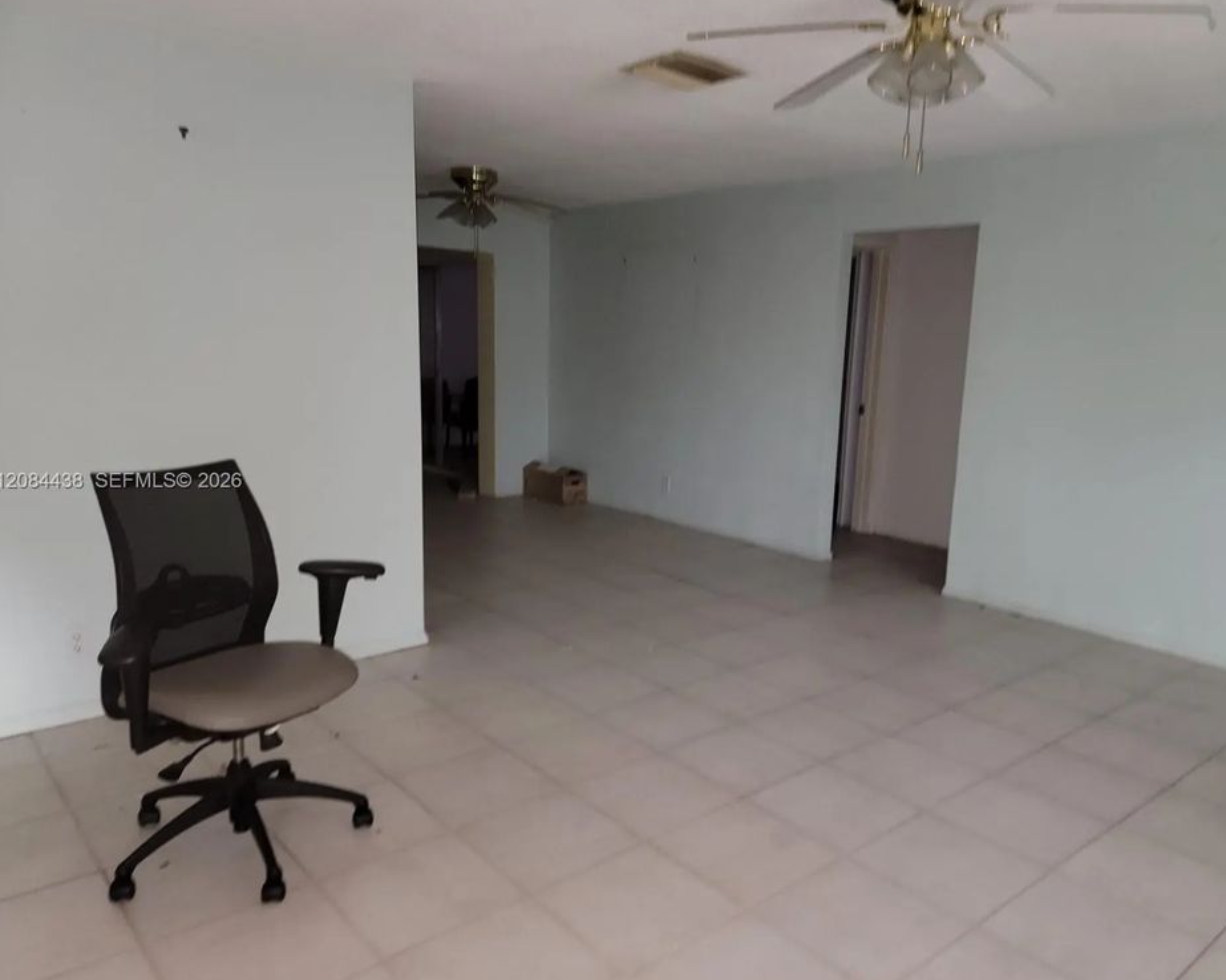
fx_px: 943
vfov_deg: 54.9
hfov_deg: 66.0
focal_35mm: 26
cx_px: 657
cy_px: 482
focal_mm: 6.7
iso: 200
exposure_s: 1/9.99
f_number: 1.8
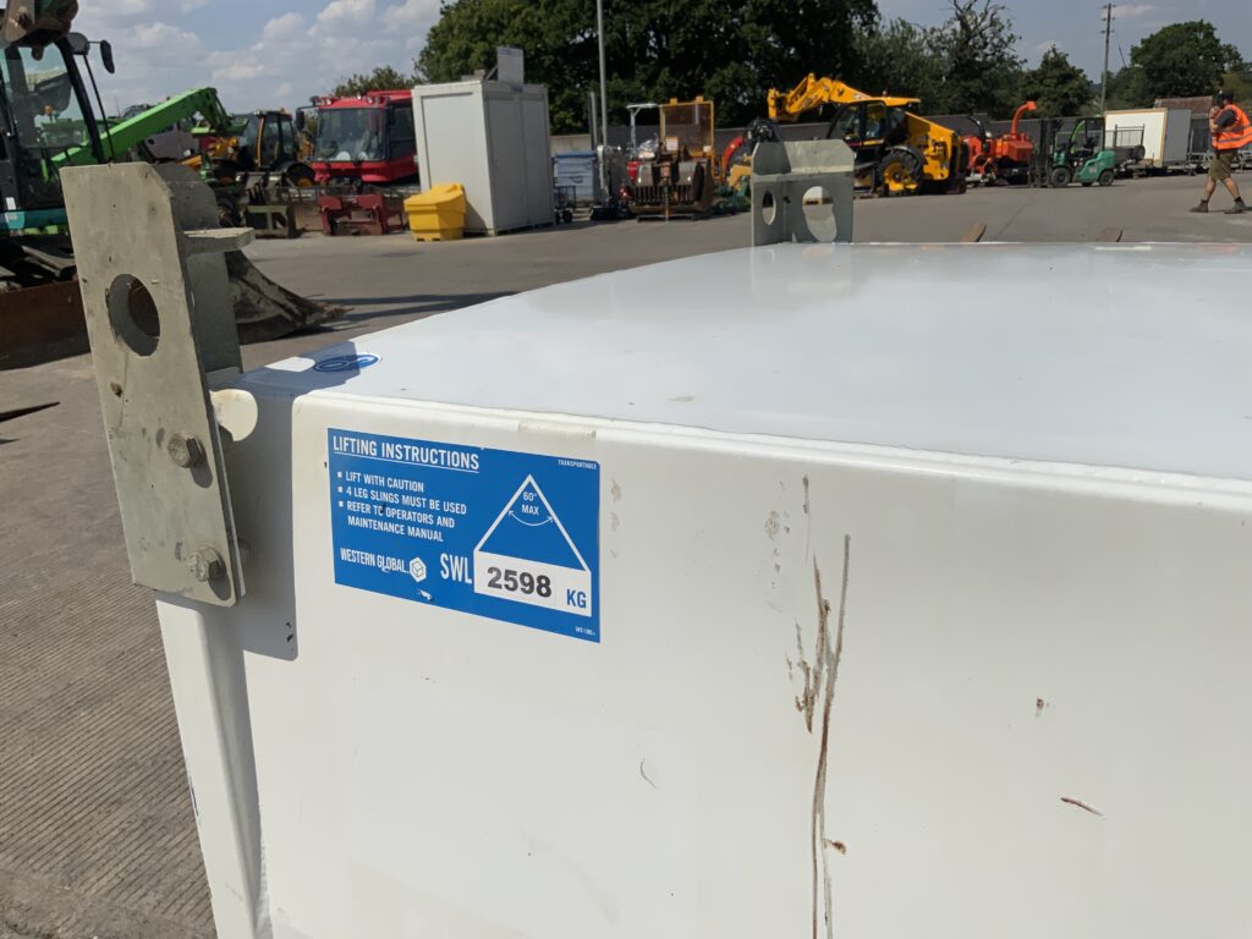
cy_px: 470
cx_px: 626
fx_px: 1049
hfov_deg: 61.7
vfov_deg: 48.2
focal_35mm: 29
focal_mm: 3
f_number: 1.8
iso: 20
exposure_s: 1/7407
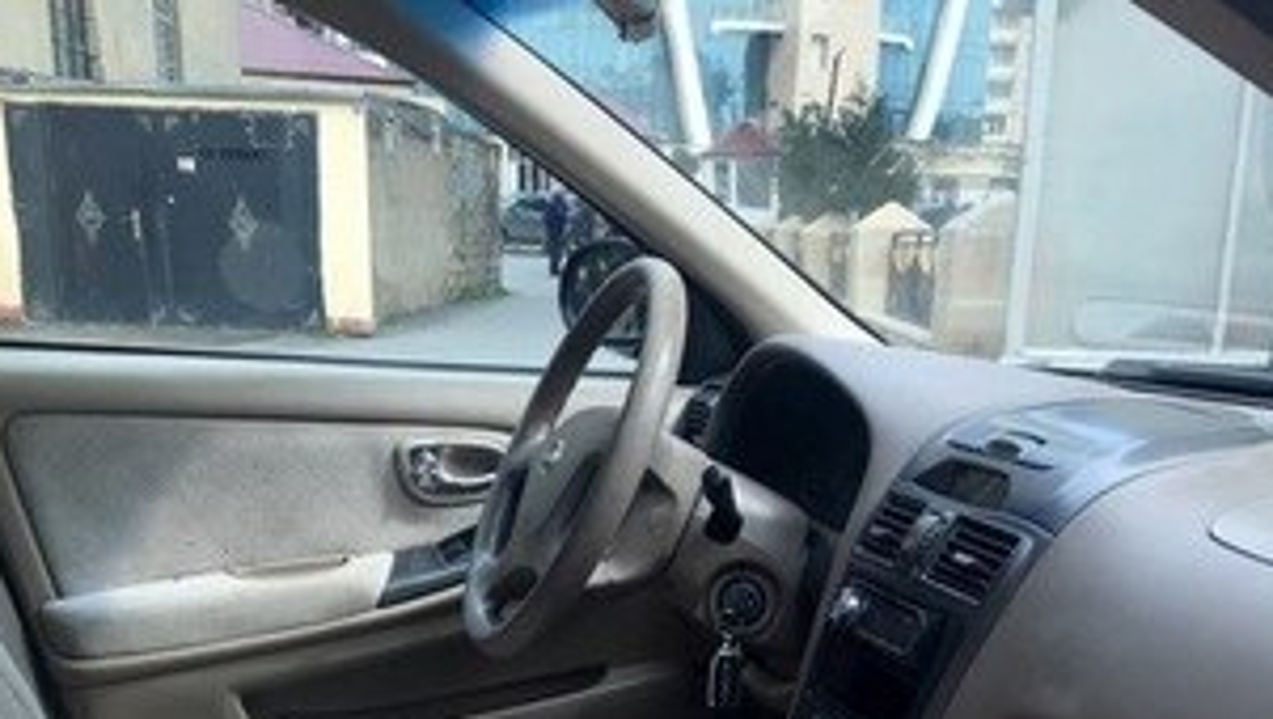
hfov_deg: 39.8
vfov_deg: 21.2
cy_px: 909
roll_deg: -1.5
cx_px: 689
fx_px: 1757
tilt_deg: -20.8
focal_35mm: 52
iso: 25
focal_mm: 4.15
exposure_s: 1/246
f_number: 2.2
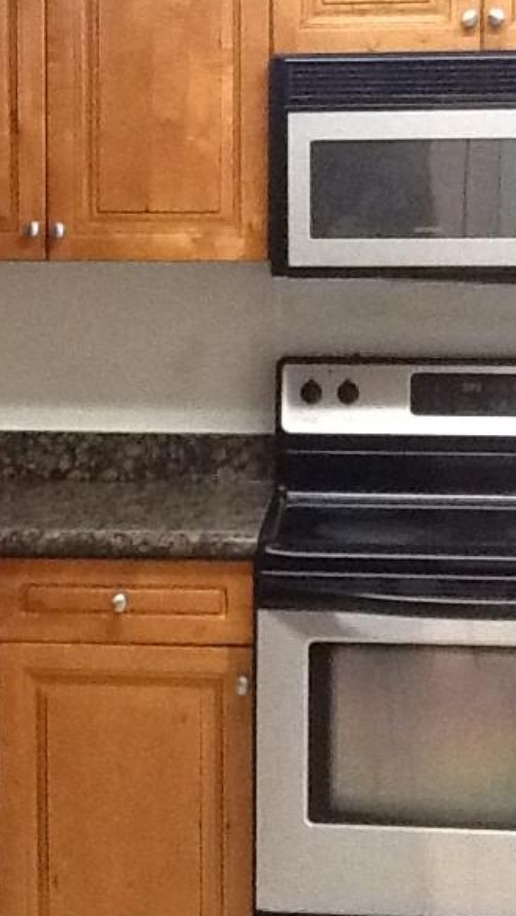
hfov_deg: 15.3
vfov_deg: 26.8
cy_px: 407
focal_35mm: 79
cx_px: 159
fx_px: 1921
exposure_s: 1/30
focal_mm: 2.03
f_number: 2.4
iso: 320
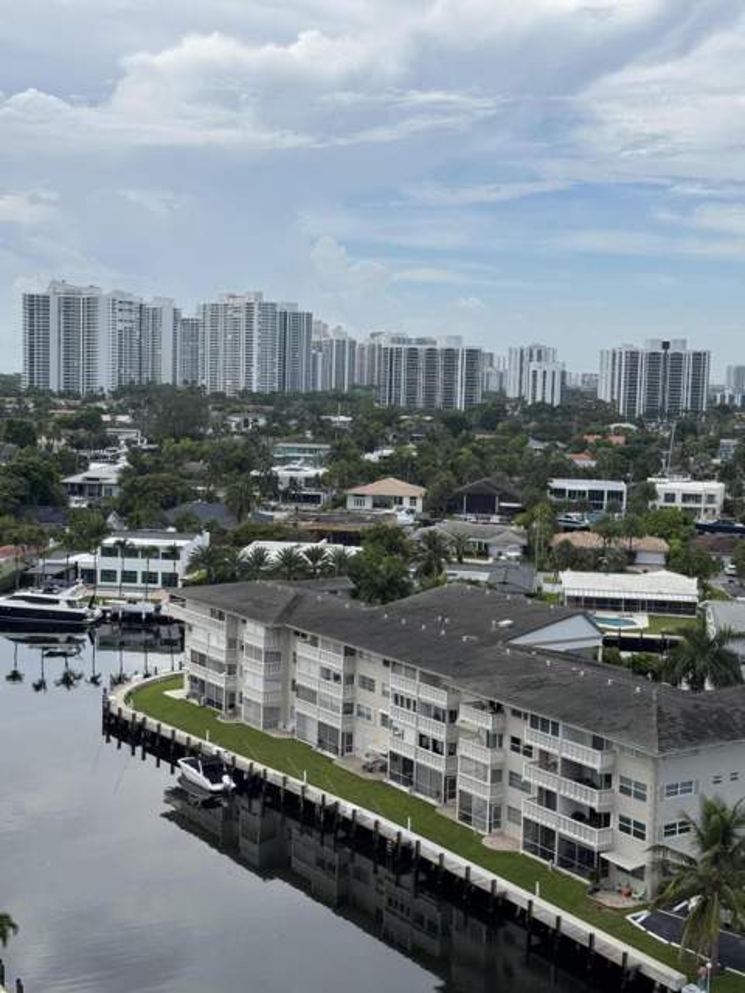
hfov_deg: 30.3
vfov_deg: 39.7
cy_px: 496
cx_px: 372
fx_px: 1377
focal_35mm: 48
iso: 64
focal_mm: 6.76
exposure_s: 1/4049
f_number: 1.78
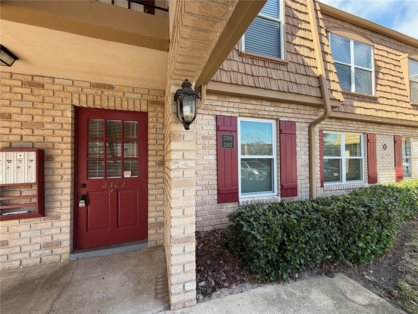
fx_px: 169
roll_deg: -0.2
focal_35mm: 14
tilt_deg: +2.2
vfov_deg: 85.7
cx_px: 209
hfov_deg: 102.1
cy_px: 157
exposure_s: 1/197
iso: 40
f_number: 2.2
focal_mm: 2.22
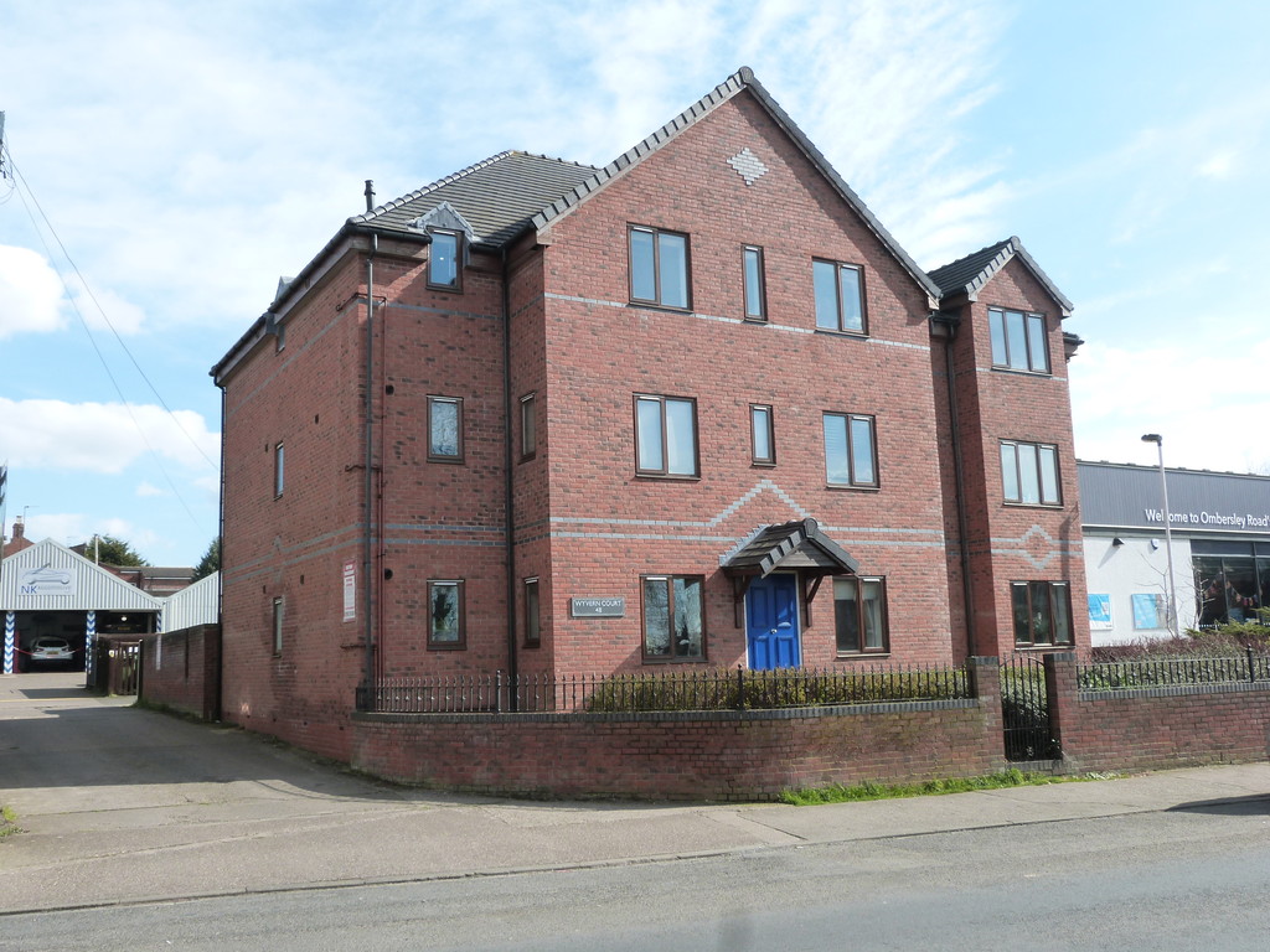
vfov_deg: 42.9
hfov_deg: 55.4
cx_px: 635
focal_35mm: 33
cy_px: 476
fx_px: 1211
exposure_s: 1/250
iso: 160
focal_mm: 5.8
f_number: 5.6
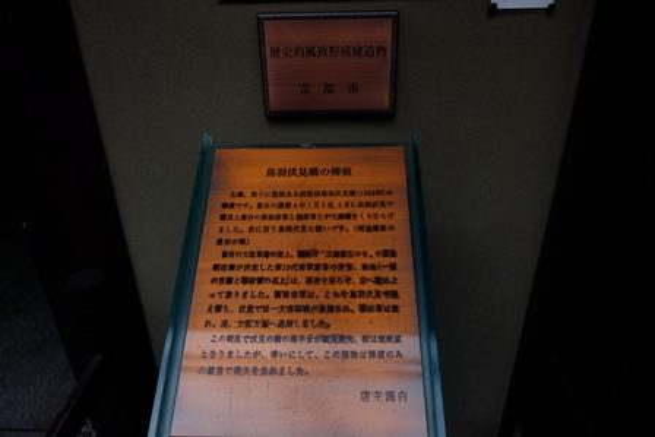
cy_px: 218
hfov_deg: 67.4
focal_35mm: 27
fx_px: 491
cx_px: 328
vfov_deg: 48.0
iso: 200
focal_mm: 18
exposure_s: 1/950
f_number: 2.8
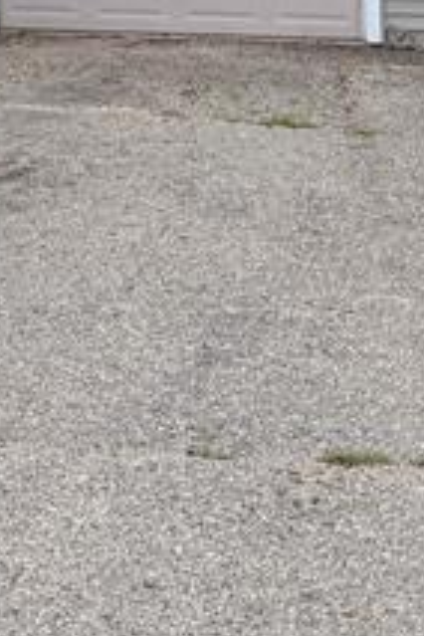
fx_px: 2120
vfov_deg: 15.9
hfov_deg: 10.9
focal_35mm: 120
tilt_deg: +1.9
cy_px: -254
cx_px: -233
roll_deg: +0.2
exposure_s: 1/664
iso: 80
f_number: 1.78
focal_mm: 6.76
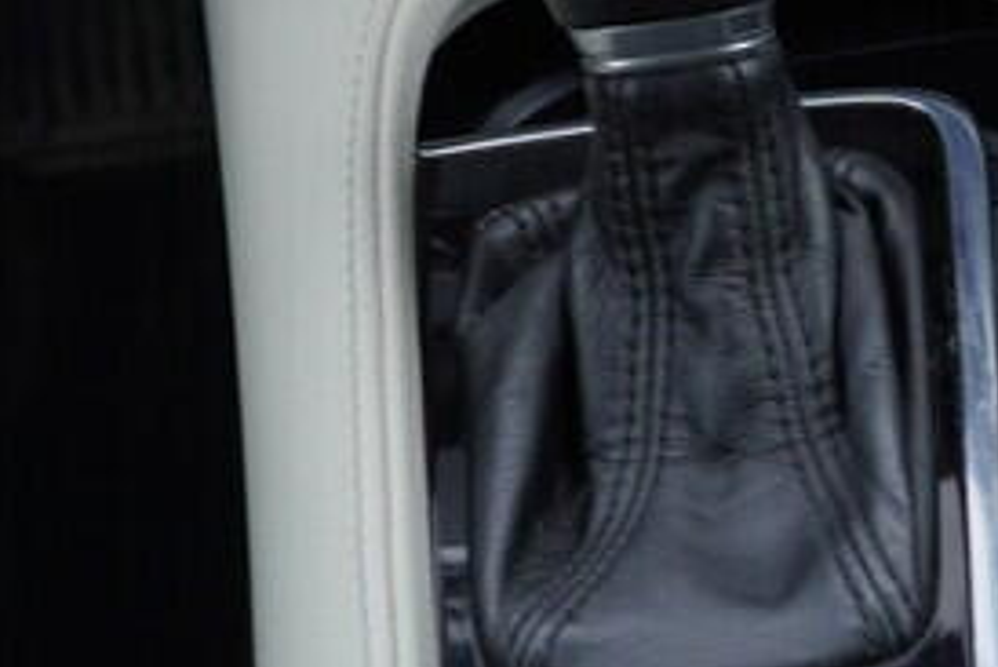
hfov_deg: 10.5
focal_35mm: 189
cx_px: 1563
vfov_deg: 7.3
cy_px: 259
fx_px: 5242
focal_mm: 24
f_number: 3.2
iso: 125
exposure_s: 1/40
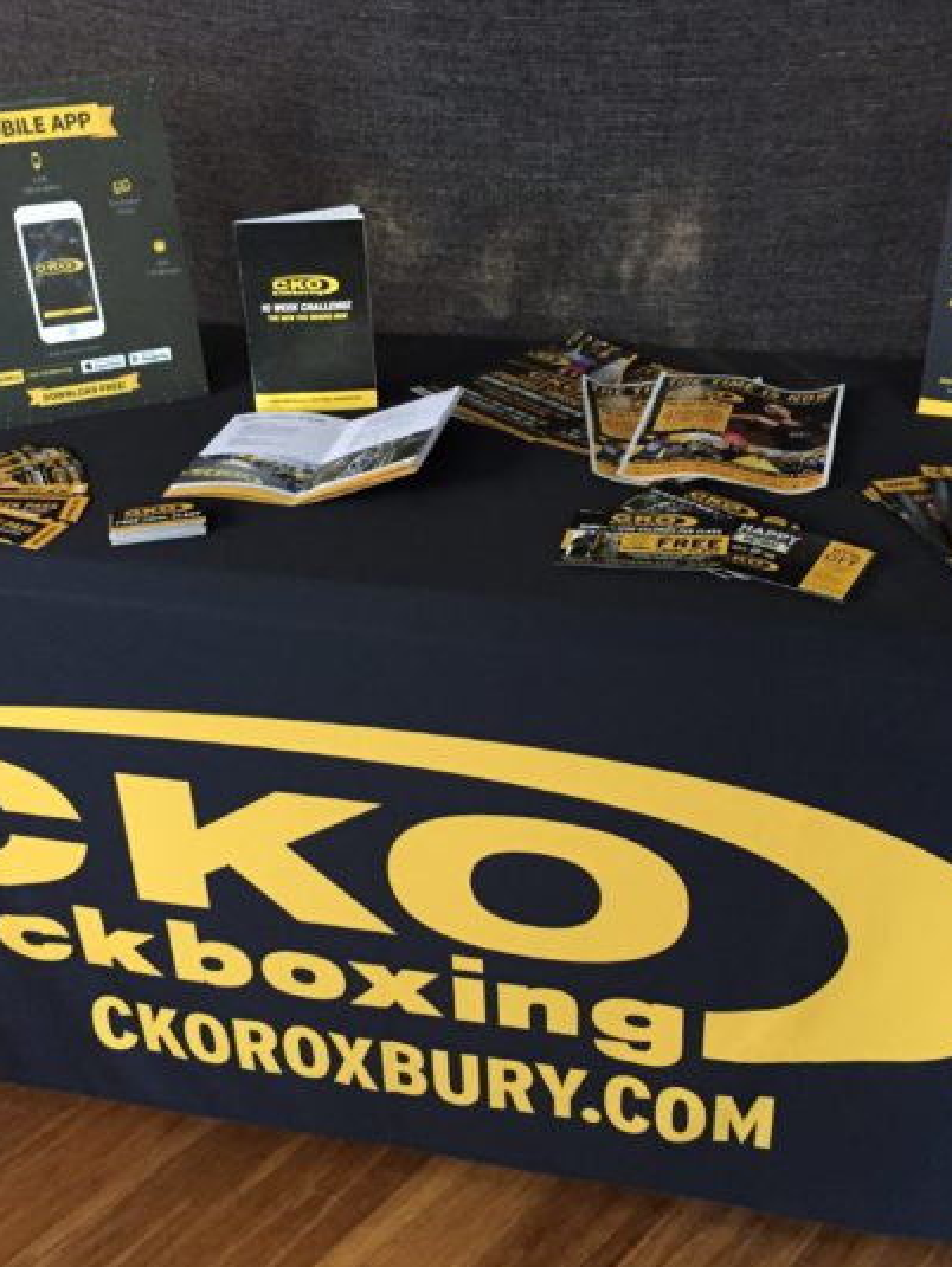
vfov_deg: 47.8
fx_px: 1428
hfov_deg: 36.8
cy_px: 635
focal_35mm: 39
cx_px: 504
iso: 250
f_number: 2.2
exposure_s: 1/20
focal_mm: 4.15
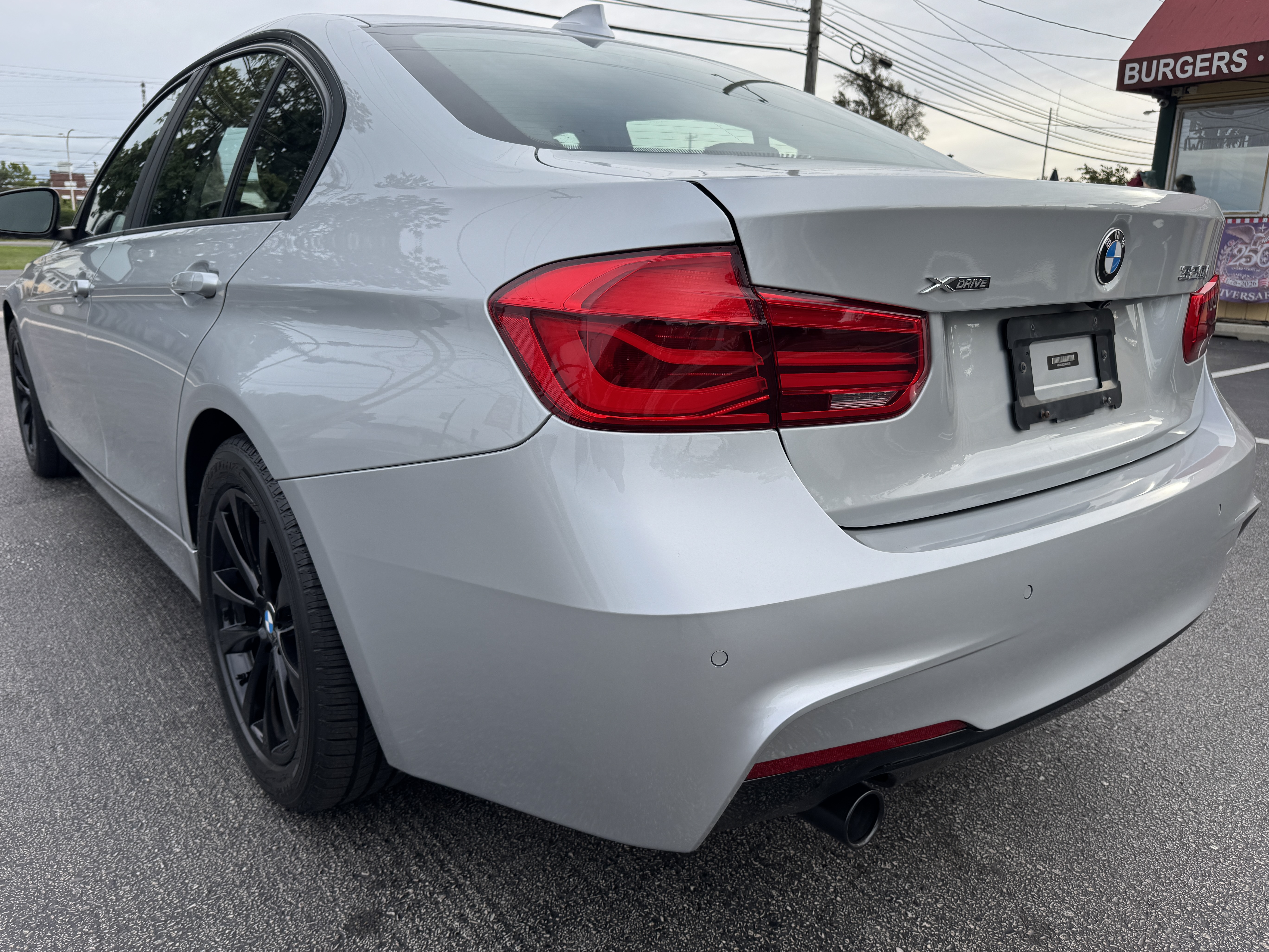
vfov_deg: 54.9
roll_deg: -2.0
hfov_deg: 69.4
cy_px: 457
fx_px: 916
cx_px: 628
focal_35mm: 25
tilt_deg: -13.4
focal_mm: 6.76
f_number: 1.78
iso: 80
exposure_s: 1/1524
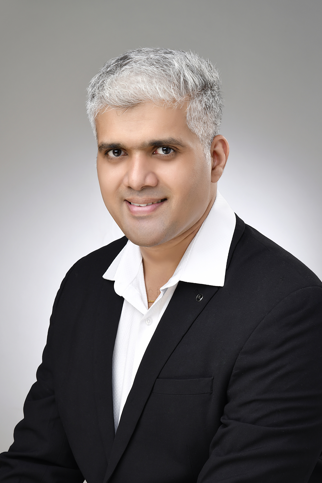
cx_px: 158
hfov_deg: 12.5
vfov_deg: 18.6
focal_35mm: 110
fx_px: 1476
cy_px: 304
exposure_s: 1/80
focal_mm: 85
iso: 64
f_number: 16
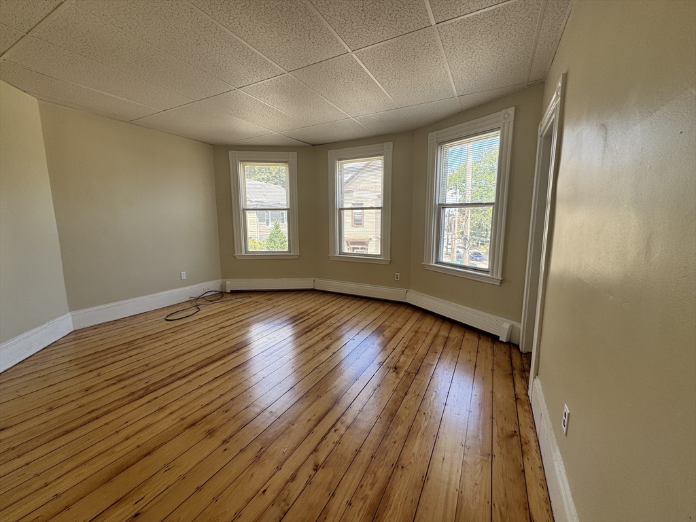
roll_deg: +0.9
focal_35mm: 14
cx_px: 348
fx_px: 281
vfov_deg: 85.7
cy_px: 261
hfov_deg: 102.1
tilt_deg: -7.9
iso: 40
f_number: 2.2
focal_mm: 2.22
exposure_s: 1/107
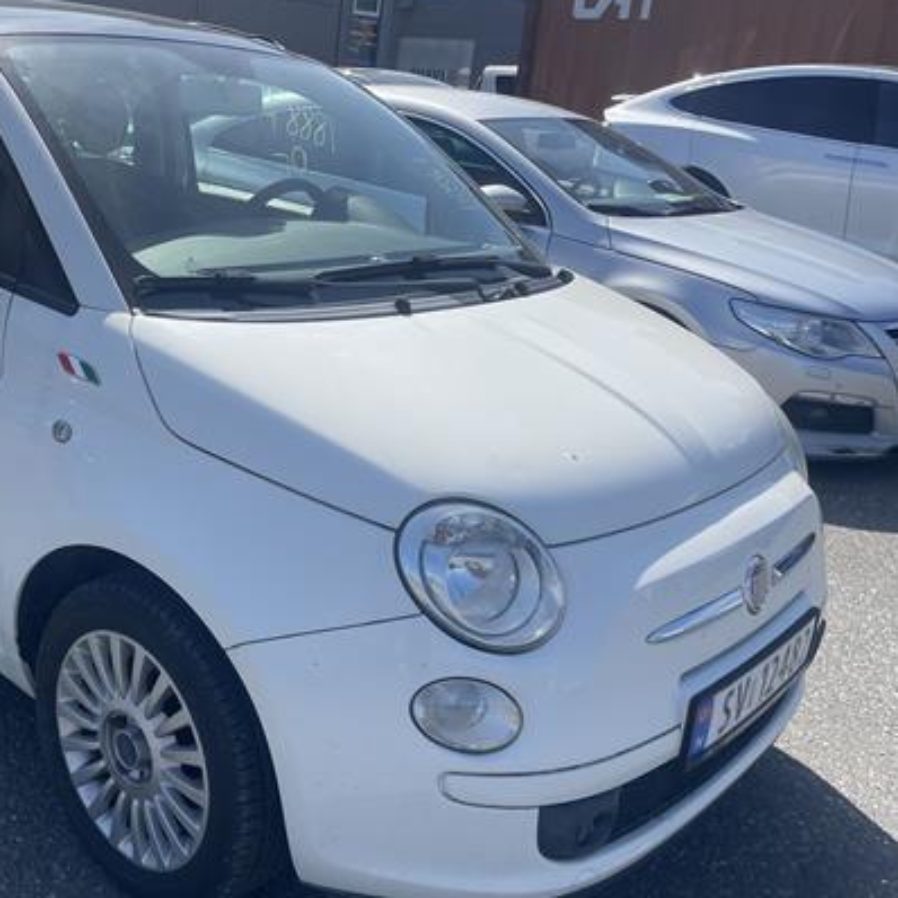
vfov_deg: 44.9
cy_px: 483
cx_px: 232
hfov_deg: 43.6
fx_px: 1086
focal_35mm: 37
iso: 32
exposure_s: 1/2747
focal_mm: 4.2
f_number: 1.6
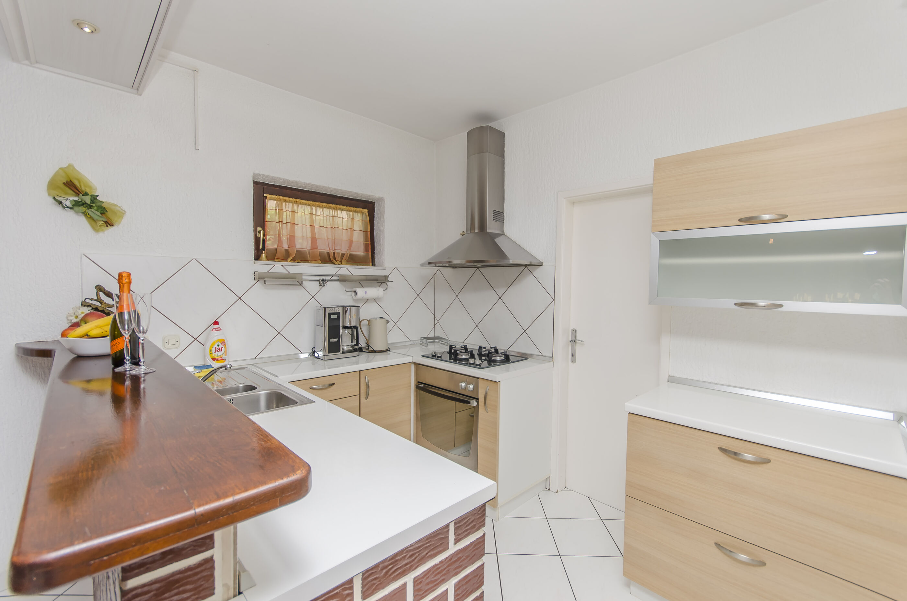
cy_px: 300
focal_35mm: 15
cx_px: 454
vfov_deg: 77.1
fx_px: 377
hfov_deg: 100.5
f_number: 7.1
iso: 100
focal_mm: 10
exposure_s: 1/100
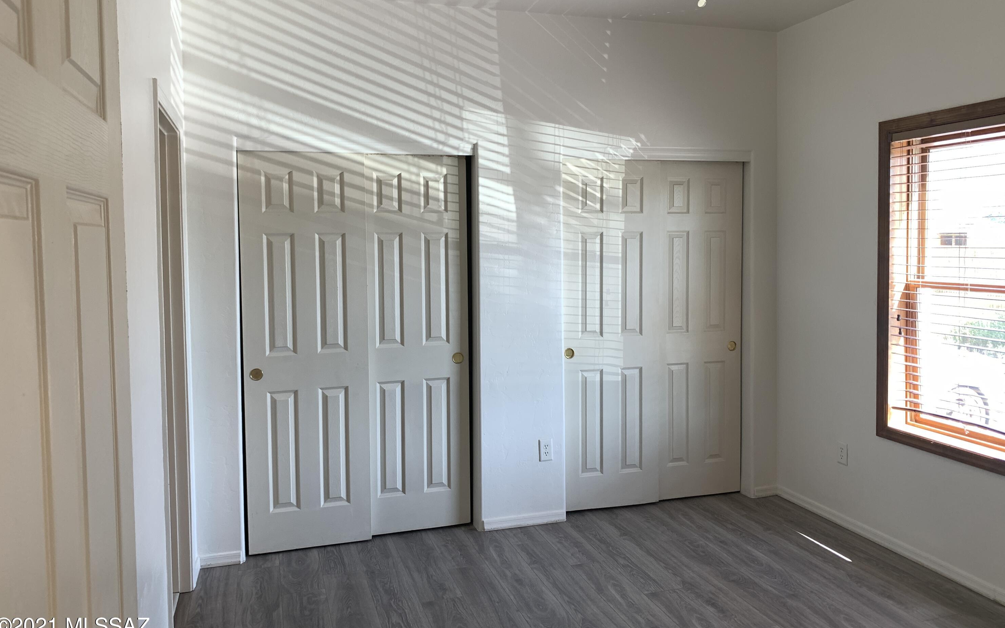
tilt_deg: -3.8
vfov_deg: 44.5
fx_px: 767
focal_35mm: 28
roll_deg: +1.3
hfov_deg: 66.5
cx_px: 504
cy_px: 278
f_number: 1.8
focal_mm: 4.25
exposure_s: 1/120
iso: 64
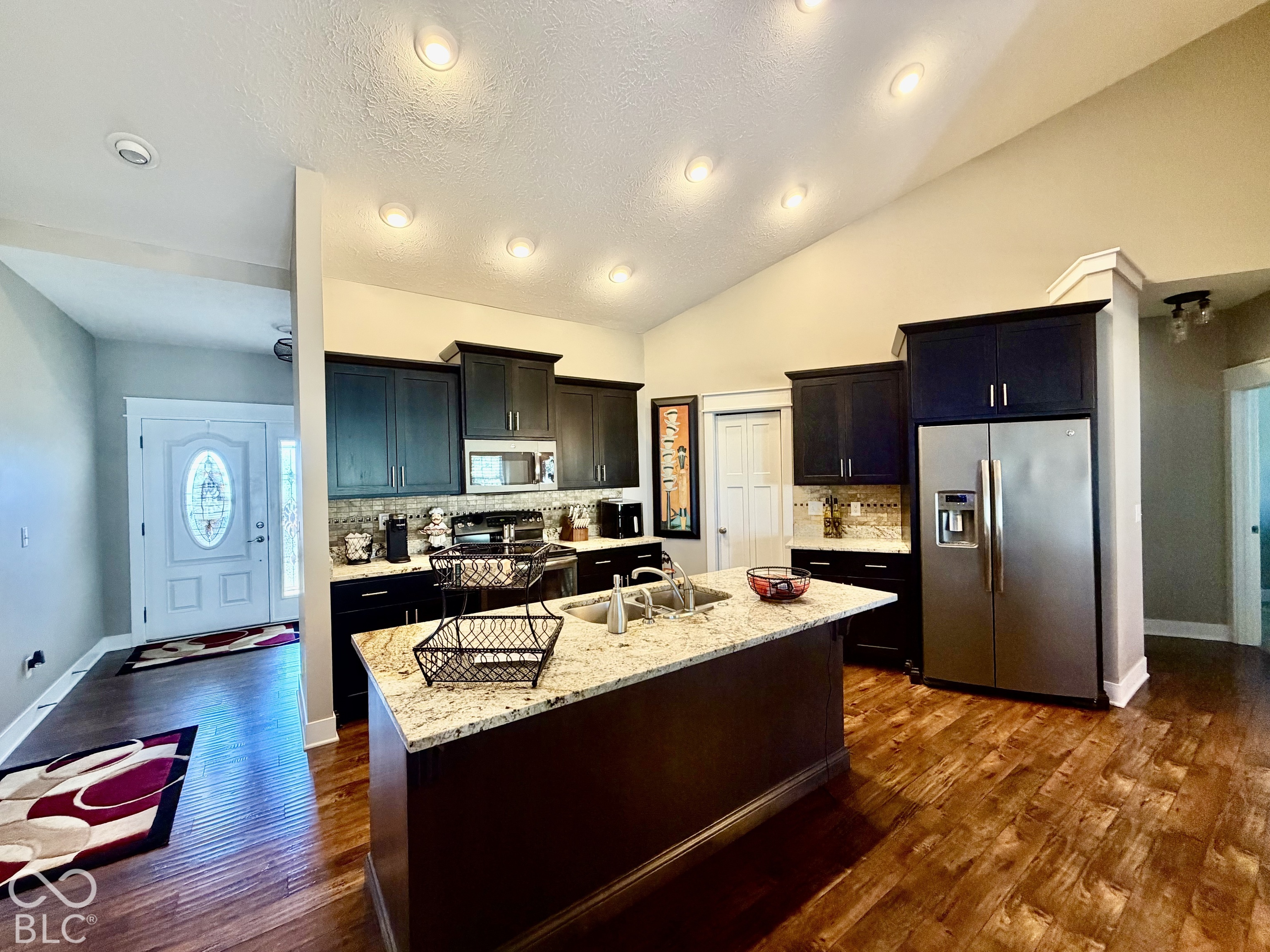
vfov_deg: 85.7
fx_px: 514
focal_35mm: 14
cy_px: 476
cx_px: 635
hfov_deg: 102.1
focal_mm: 2.22
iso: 400
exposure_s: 1/60
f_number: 2.2
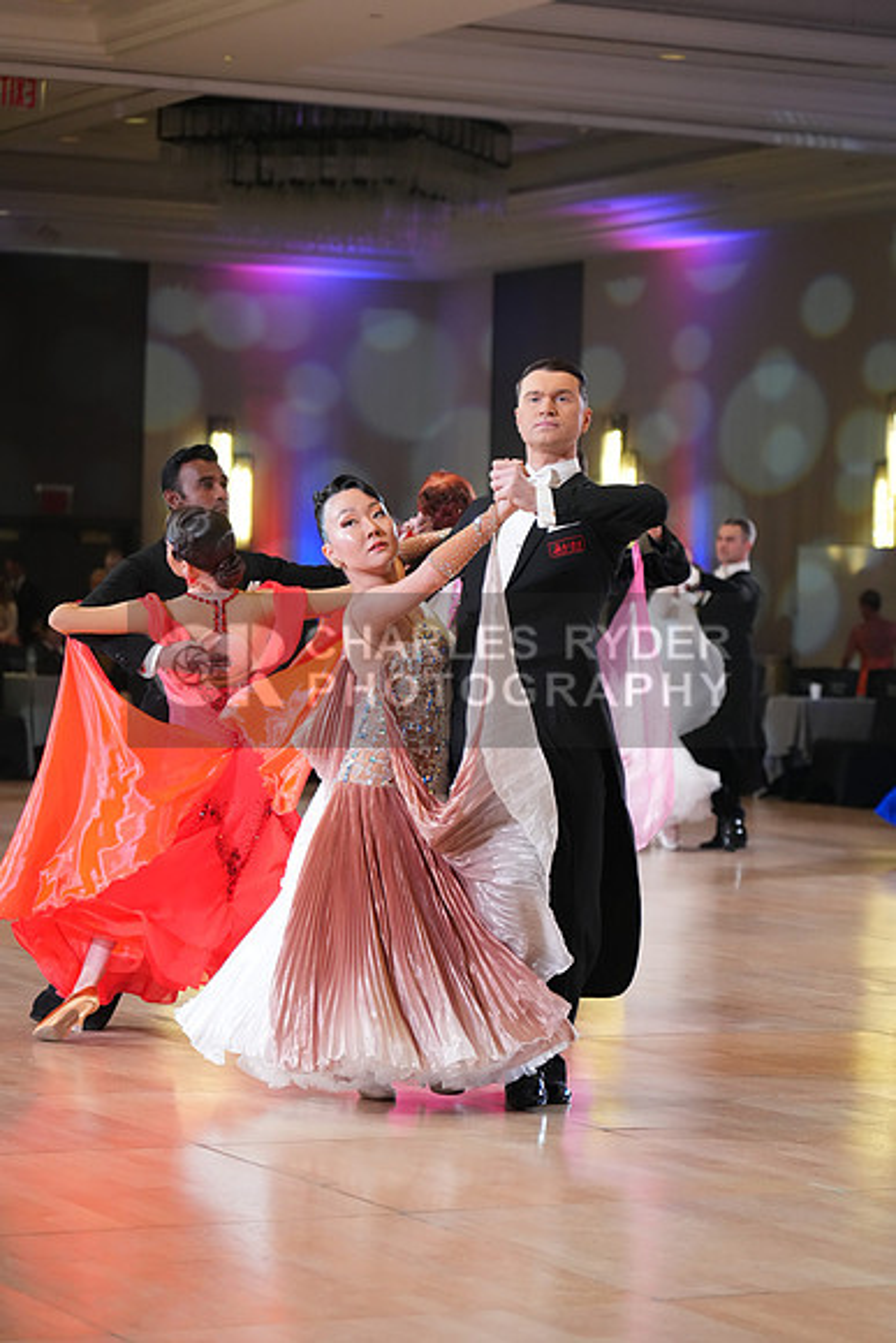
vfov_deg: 19.5
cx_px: 448
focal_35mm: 105
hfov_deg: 13.0
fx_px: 3917
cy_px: 672
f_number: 4
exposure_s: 1/400
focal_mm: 105
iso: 3200
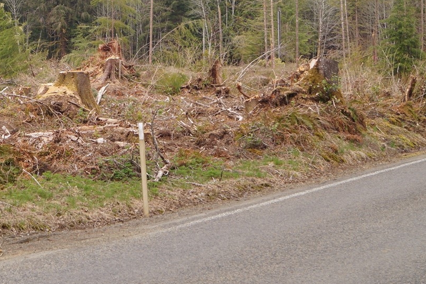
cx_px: 86
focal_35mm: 88
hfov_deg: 22.8
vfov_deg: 15.5
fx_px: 1041
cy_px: 117
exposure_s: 1/80
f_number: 10
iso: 100
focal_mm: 28
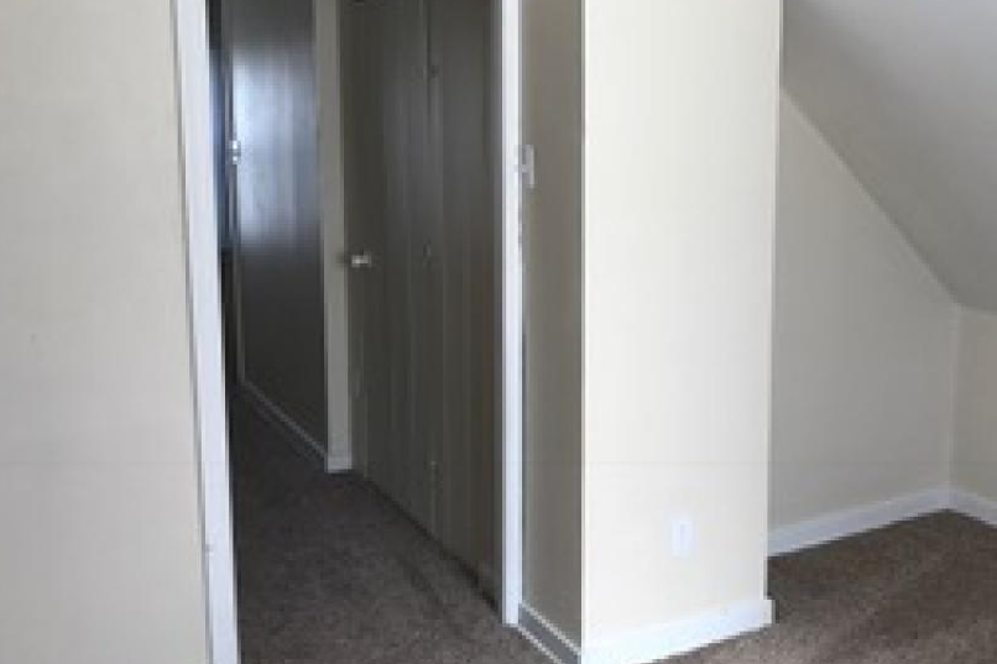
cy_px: 303
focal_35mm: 37
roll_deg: -0.6
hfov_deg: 51.5
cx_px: 601
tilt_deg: -9.7
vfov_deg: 35.9
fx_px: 1024
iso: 25
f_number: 1.8
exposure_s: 1/120
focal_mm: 3.99
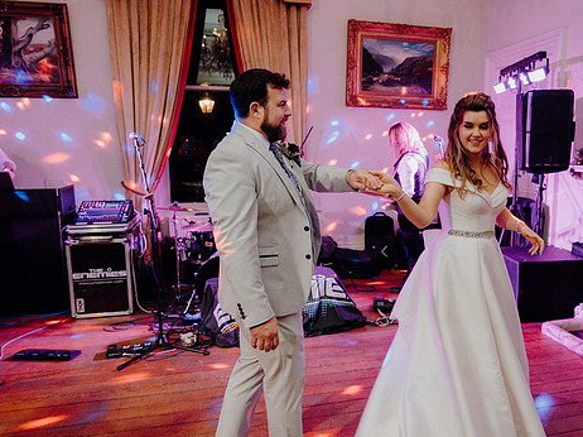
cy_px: 222
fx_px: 488
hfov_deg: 61.0
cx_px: 358
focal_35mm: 29
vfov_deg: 48.2
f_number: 3.5
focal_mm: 24
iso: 2500
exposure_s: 1/160
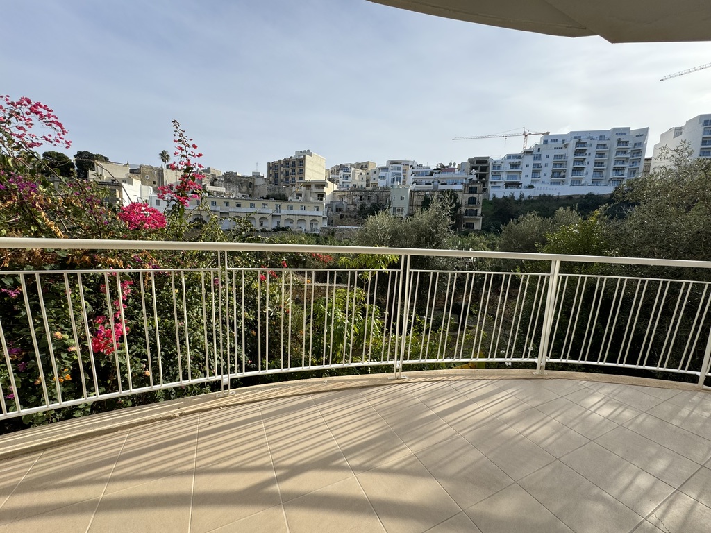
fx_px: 288
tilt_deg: -6.8
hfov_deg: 102.1
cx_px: 356
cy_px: 266
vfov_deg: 85.7
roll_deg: -3.0
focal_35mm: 14
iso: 50
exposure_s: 1/821
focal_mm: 2.22
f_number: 2.2
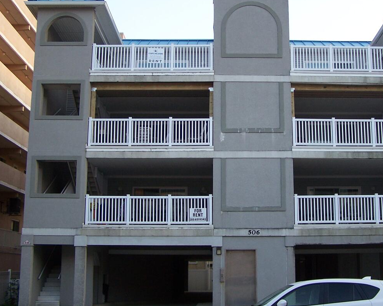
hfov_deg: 34.5
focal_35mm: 54
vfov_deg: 28.0
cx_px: 246
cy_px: 123
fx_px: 612
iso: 80
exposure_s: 1/60
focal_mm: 6.3
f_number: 2.8
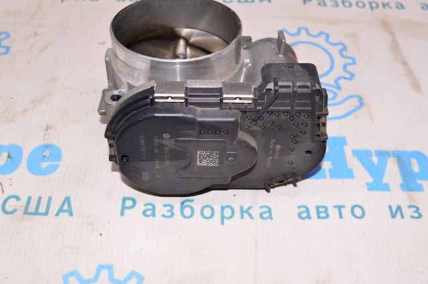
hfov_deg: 48.0
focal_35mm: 40
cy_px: 142
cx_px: 214
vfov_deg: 32.9
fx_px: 481
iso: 1600
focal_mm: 27
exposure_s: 1/160
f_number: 8
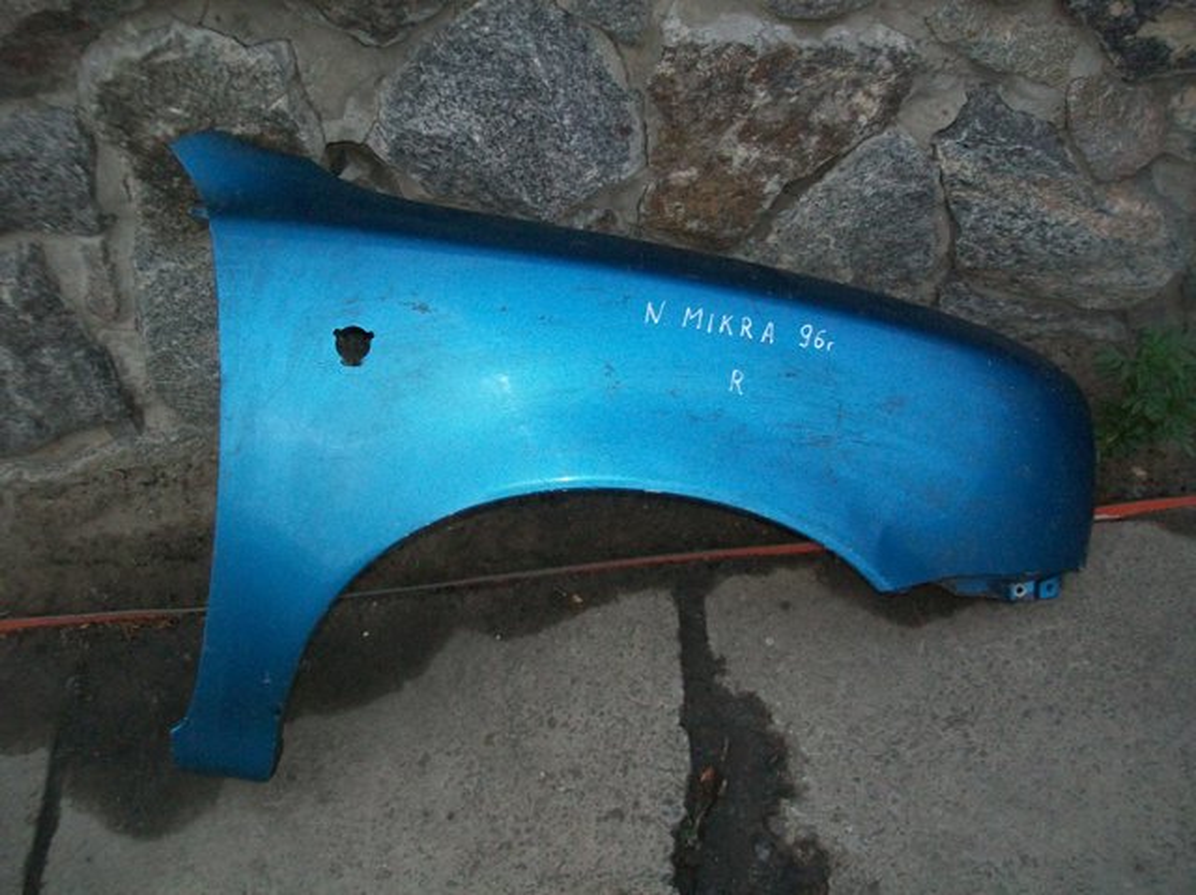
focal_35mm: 36
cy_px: 448
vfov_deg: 39.6
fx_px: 1243
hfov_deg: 51.4
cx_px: 598
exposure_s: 1/60
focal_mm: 6
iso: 160
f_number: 2.7
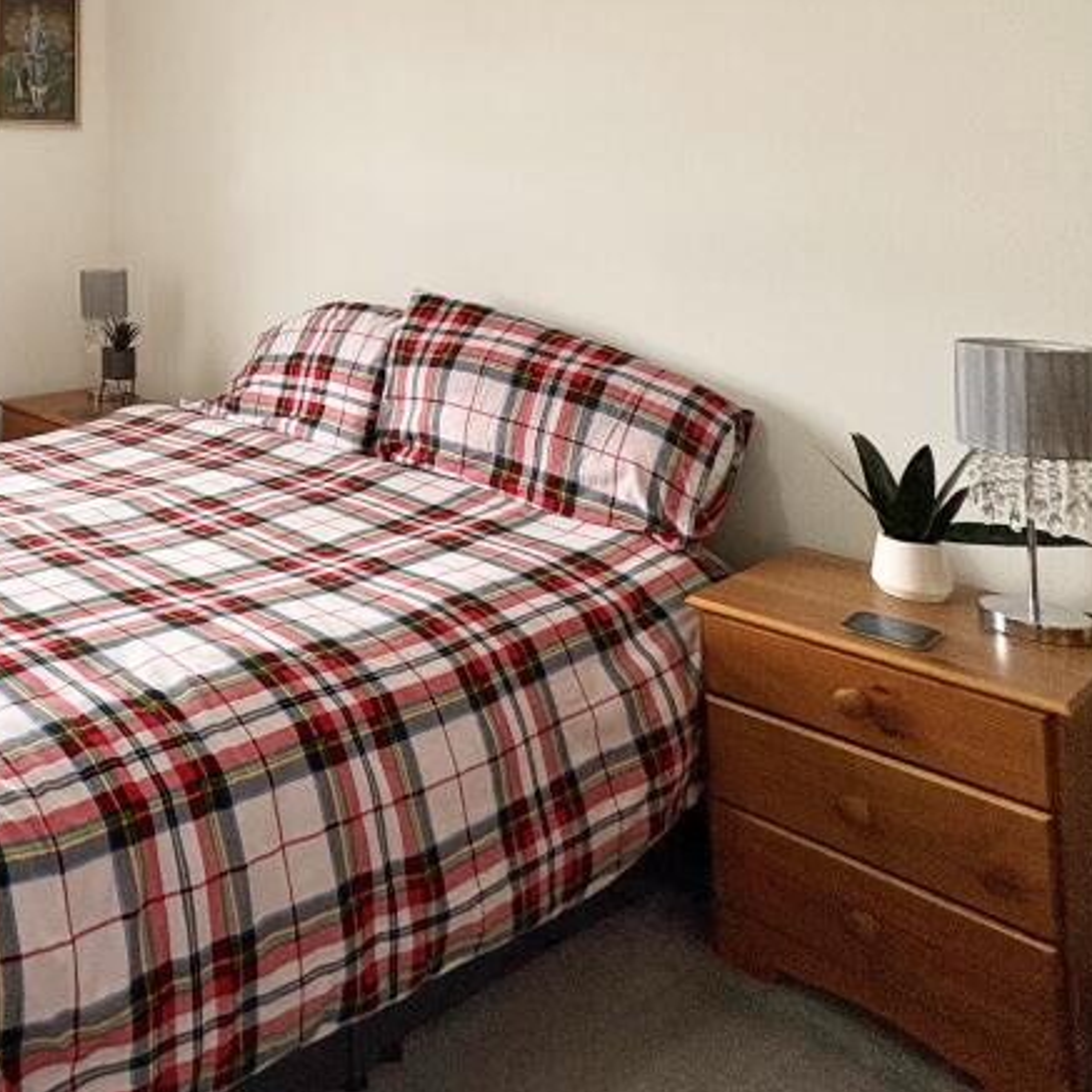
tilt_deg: +1.4
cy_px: 172
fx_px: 1035
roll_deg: +1.1
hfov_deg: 46.7
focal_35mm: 29
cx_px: 5
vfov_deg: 51.1
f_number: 2.2
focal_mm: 2.22
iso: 125
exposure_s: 1/105
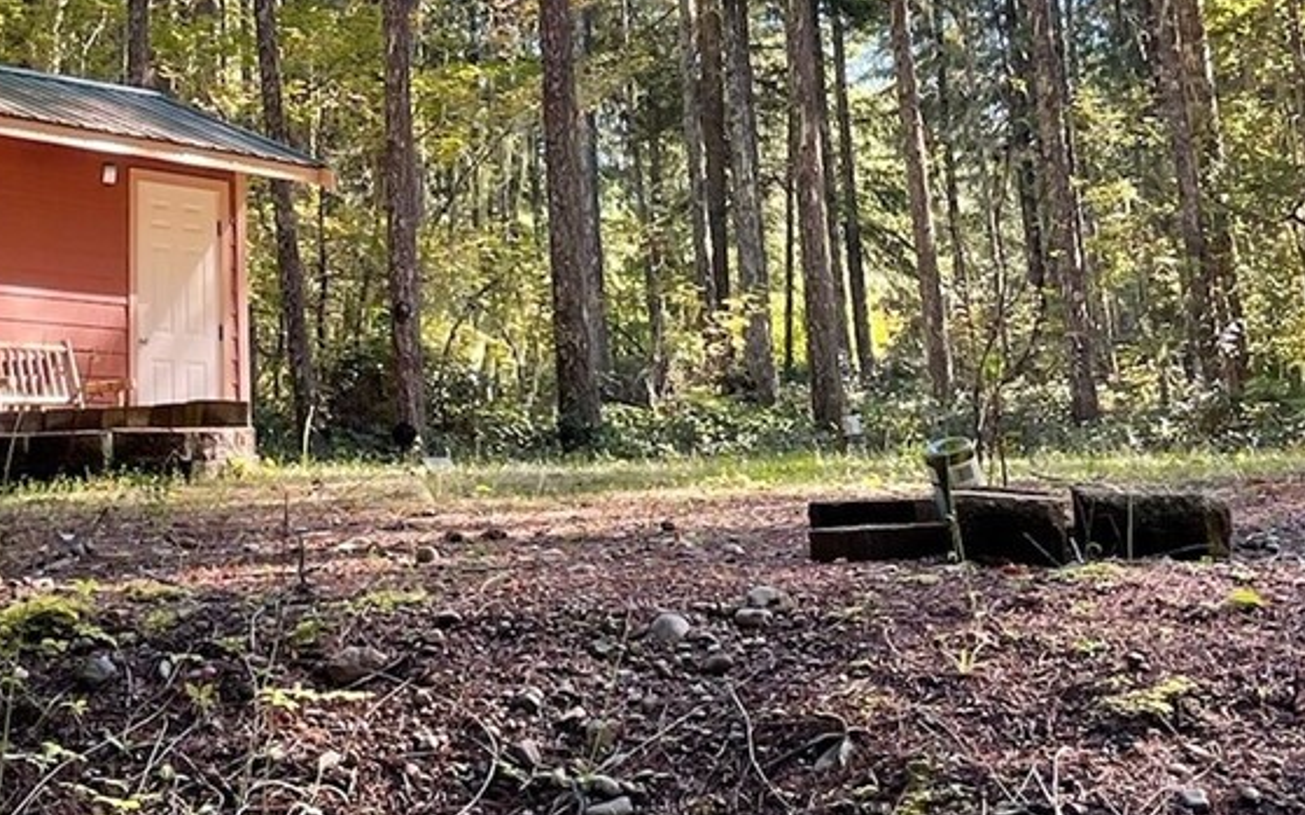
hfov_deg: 28.0
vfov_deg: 17.3
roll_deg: +0.3
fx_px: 2524
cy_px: -220
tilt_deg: +17.4
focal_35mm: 71
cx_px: 142
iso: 32
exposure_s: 1/200
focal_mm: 4.2
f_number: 1.6
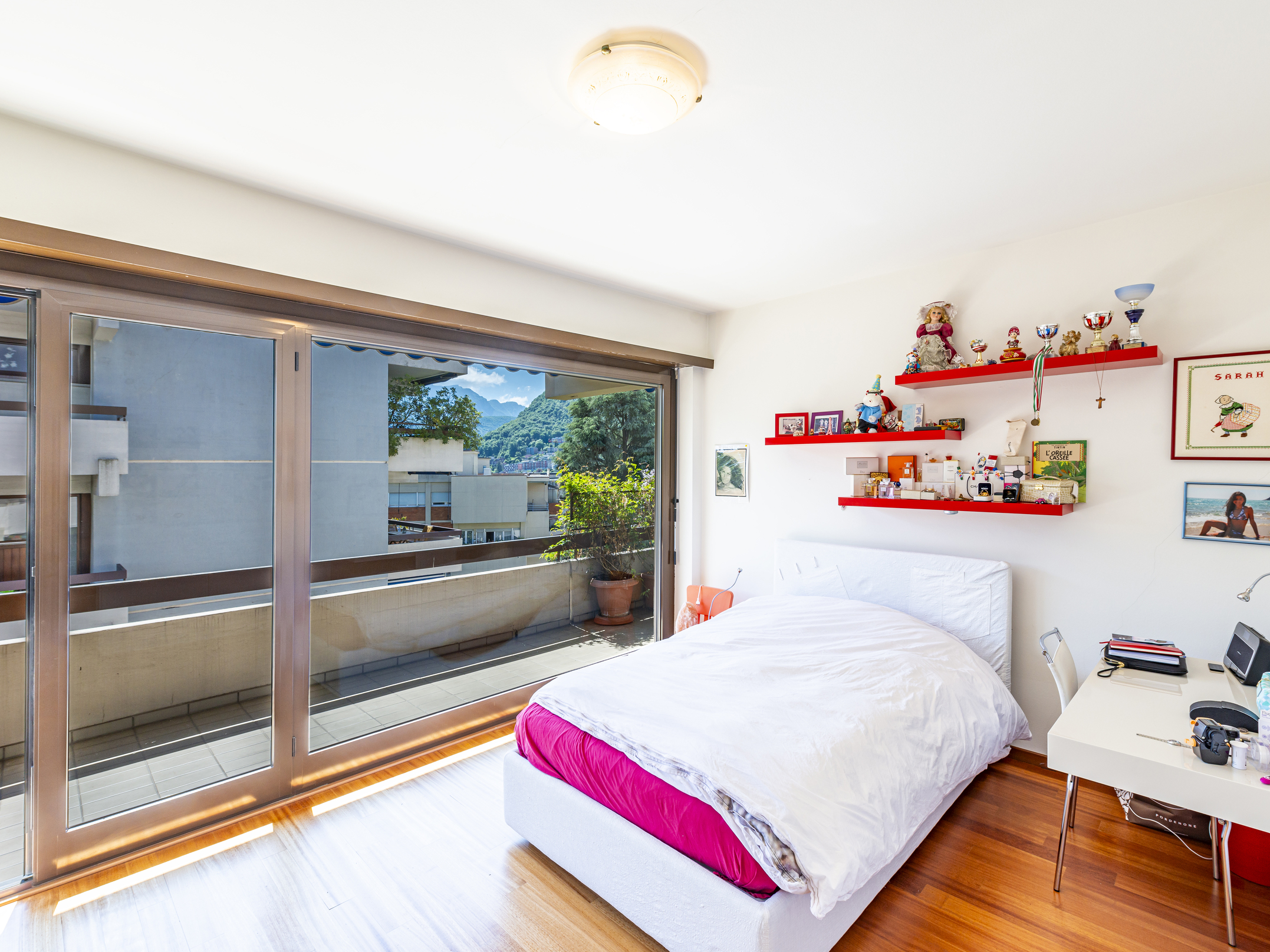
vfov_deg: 78.1
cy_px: 484
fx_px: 587
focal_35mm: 16
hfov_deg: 94.4
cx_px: 671
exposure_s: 1/25
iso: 100
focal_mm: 14
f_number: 8
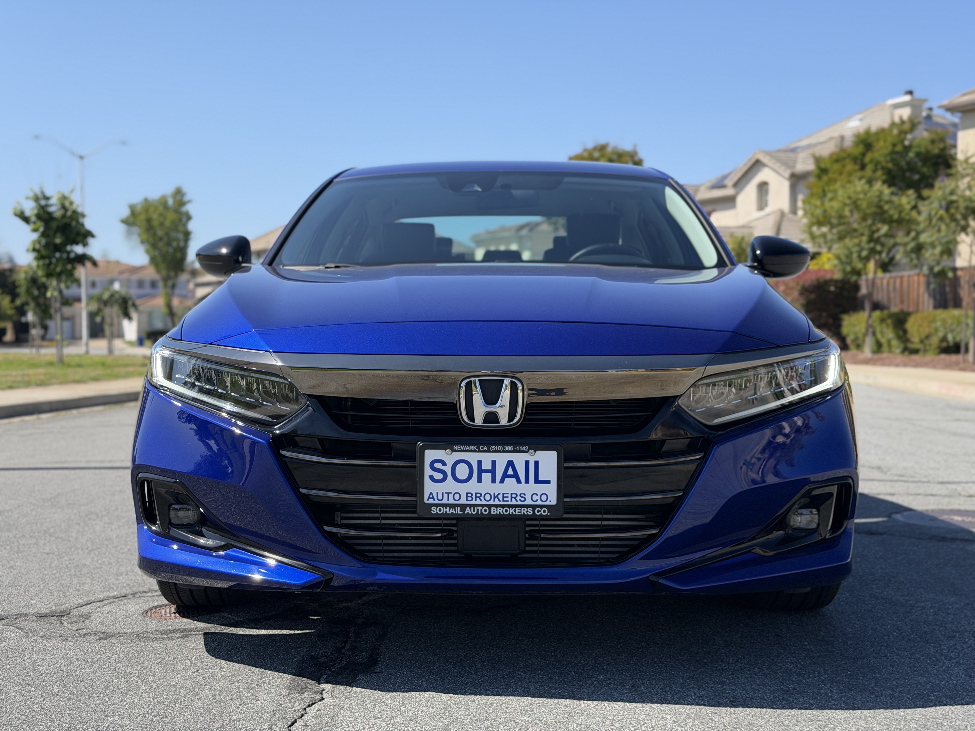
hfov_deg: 39.7
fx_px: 1352
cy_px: 366
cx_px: 488
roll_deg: -0.4
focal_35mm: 48
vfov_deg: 30.3
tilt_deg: -1.3
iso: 80
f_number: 1.78
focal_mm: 6.76
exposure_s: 1/3226
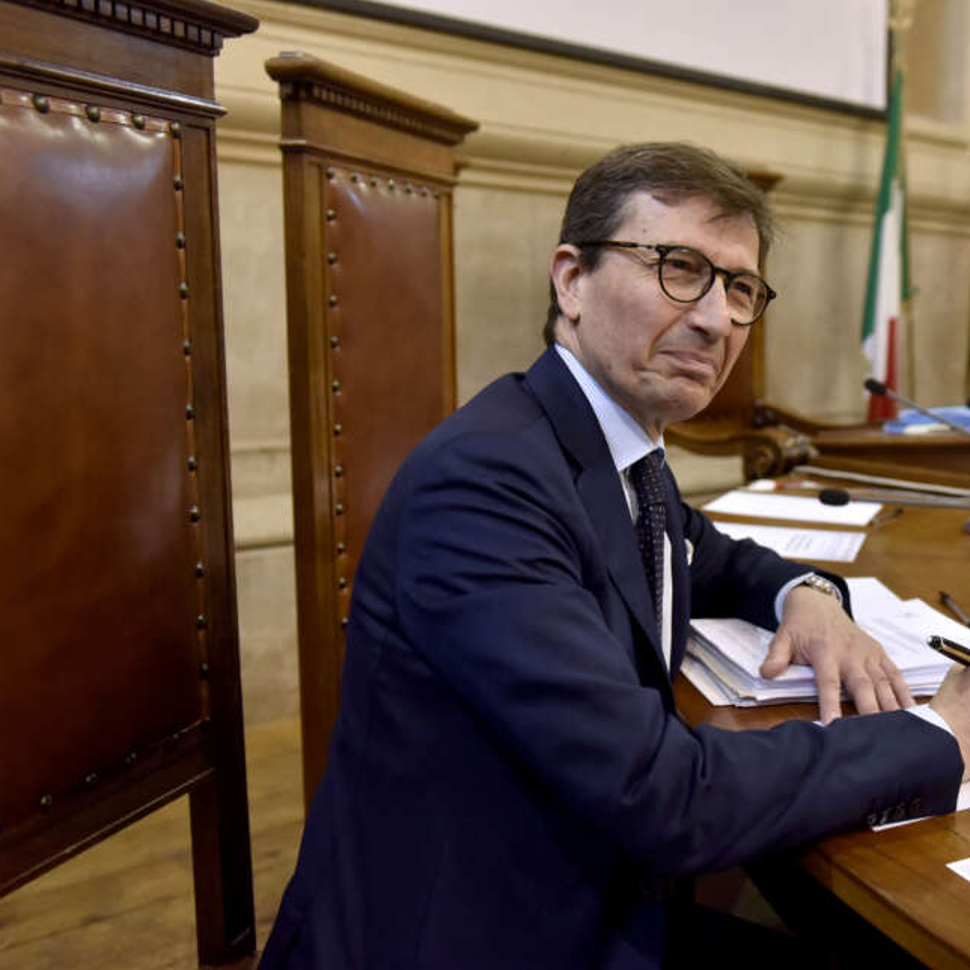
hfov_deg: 42.6
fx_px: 1205
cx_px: 715
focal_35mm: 38
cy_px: 473
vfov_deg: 43.9
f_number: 3.5
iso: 1600
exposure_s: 1/160
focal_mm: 29
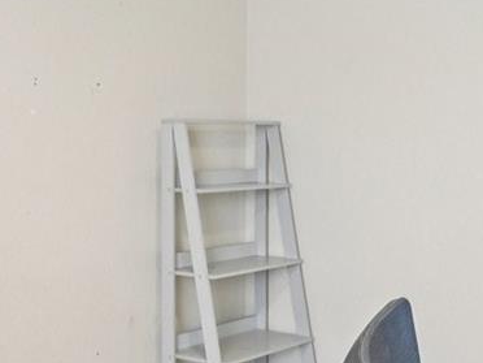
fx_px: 865
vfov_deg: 23.6
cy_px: 143
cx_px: 280
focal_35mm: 62
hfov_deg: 31.1
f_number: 8
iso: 800
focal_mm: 10
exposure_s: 1/3.33
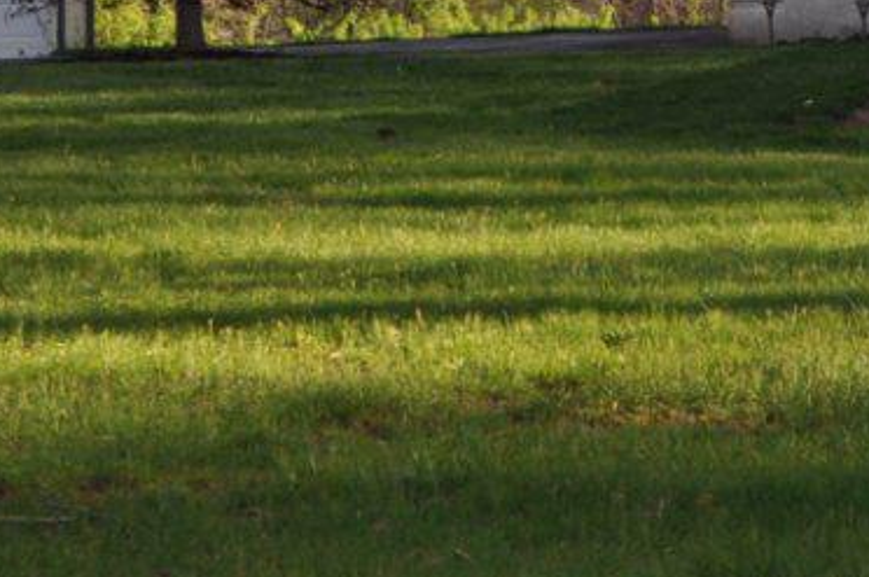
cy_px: -397
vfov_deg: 6.8
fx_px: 4773
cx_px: 2151
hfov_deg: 9.2
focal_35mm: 198
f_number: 9
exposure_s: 1/200
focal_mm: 24
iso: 200
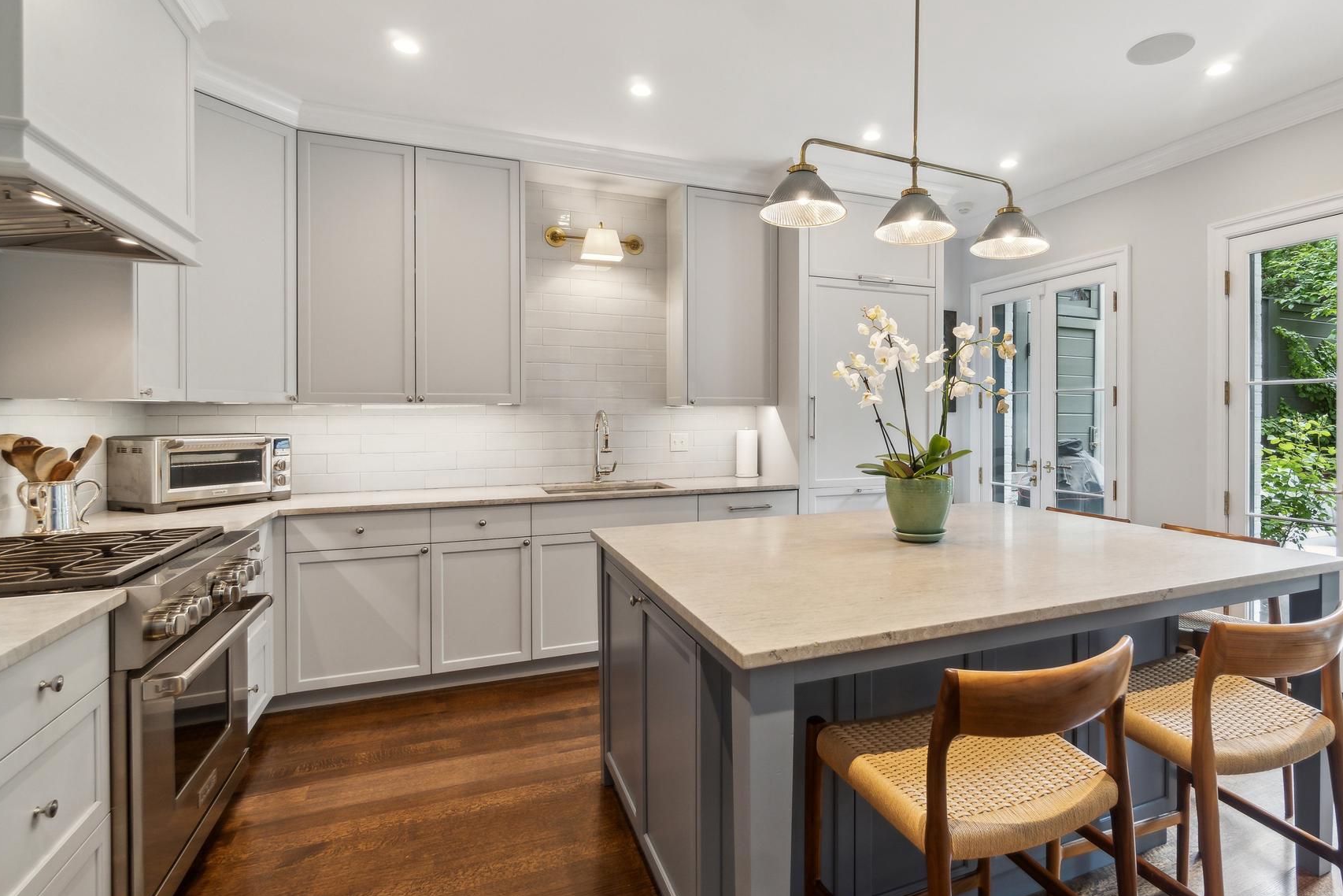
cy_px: 422
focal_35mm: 18
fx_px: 672
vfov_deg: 67.3
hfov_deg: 89.1
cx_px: 788
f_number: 7.1
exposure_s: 1/10
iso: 200
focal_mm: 10
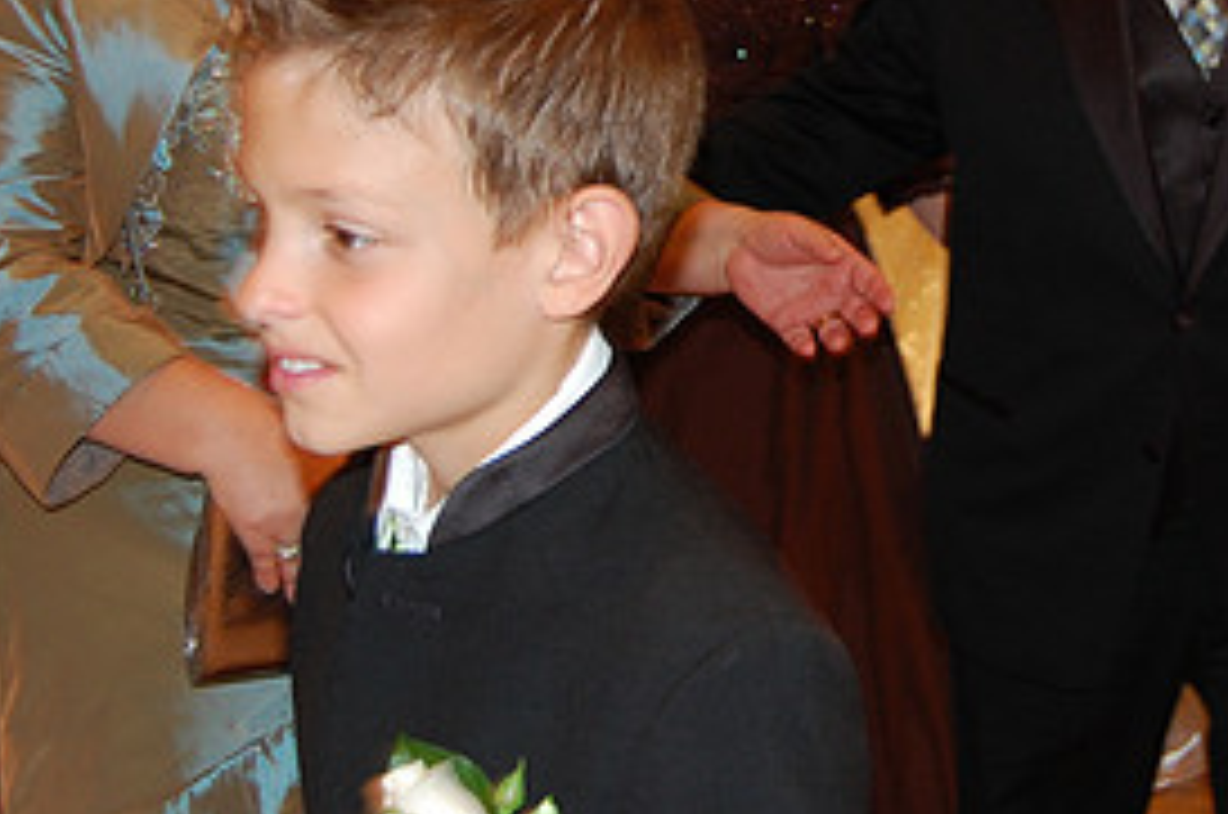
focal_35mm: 83
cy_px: 72
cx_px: 922
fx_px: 2826
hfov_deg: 24.2
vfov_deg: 16.2
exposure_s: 1/60
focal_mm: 26
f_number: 4
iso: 400
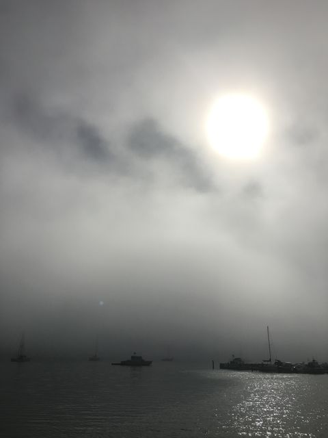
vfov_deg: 61.7
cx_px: 164
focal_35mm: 29
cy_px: 219
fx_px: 366
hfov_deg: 48.2
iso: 25
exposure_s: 1/15385
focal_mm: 4.15
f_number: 2.2
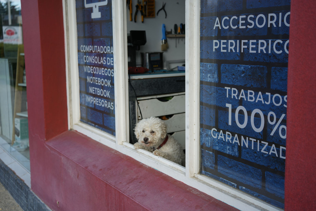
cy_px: 106
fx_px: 439
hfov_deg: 39.6
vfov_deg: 27.0
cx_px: 158
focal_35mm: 50
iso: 100
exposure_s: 1/160
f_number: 4.5
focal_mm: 50
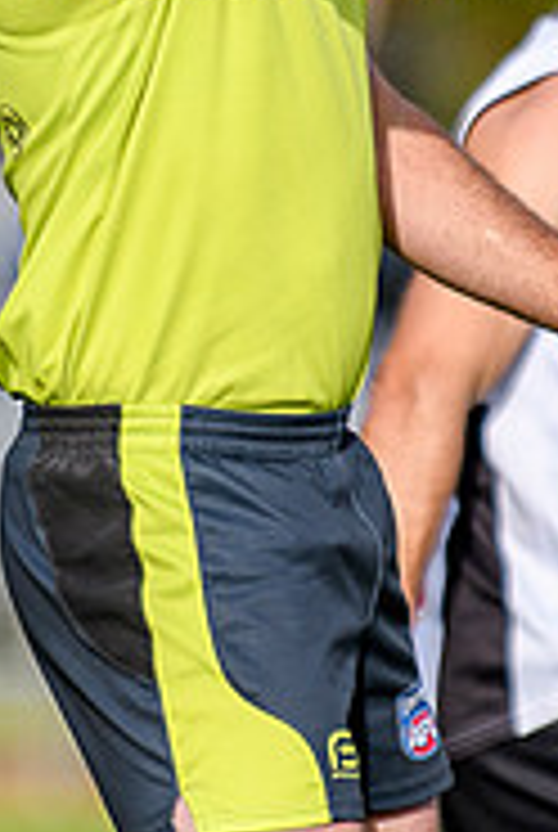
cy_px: 271
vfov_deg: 1.3
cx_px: 131
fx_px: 37337
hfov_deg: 0.9
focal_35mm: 1612
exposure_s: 1/2000
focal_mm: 200
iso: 100
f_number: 2.8
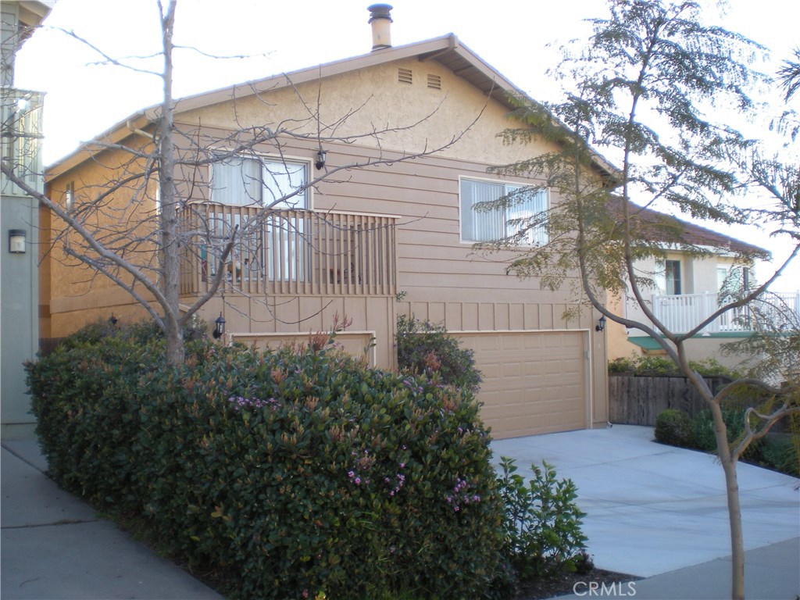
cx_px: 400
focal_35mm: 38
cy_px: 300
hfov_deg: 49.0
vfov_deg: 37.7
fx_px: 878
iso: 64
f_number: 3.1
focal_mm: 6.3
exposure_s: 1/87
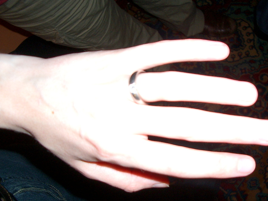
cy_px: 117
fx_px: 341
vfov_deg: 32.8
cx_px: 148
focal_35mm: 44
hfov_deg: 42.9
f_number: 2.6
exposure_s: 1/40
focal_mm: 5.8
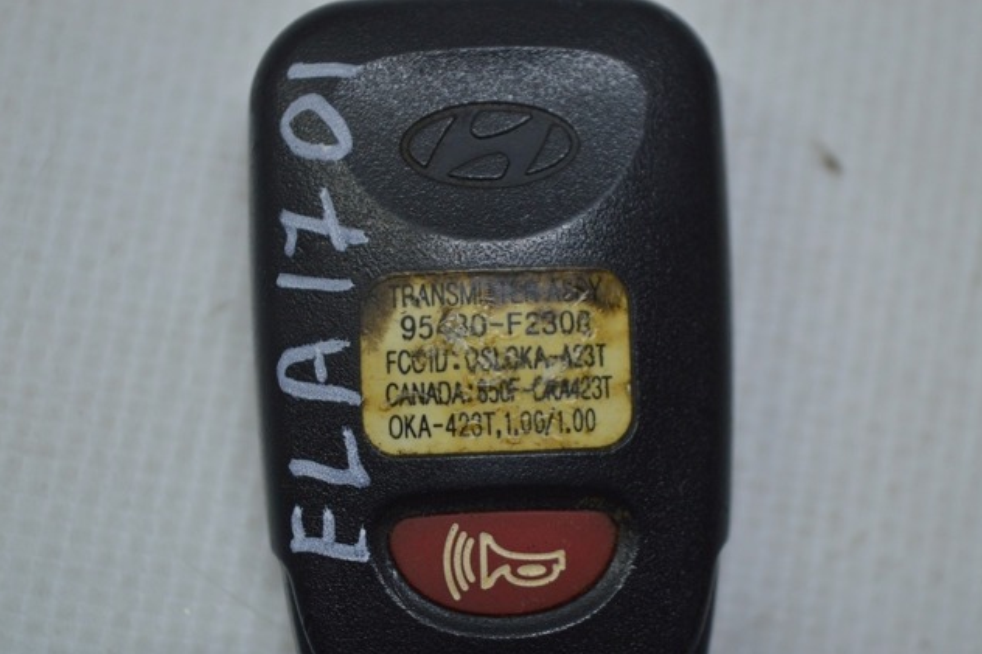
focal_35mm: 84
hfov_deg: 24.3
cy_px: 327
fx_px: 2277
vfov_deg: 16.3
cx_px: 496
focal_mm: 55
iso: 400
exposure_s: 1/80
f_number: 5.6
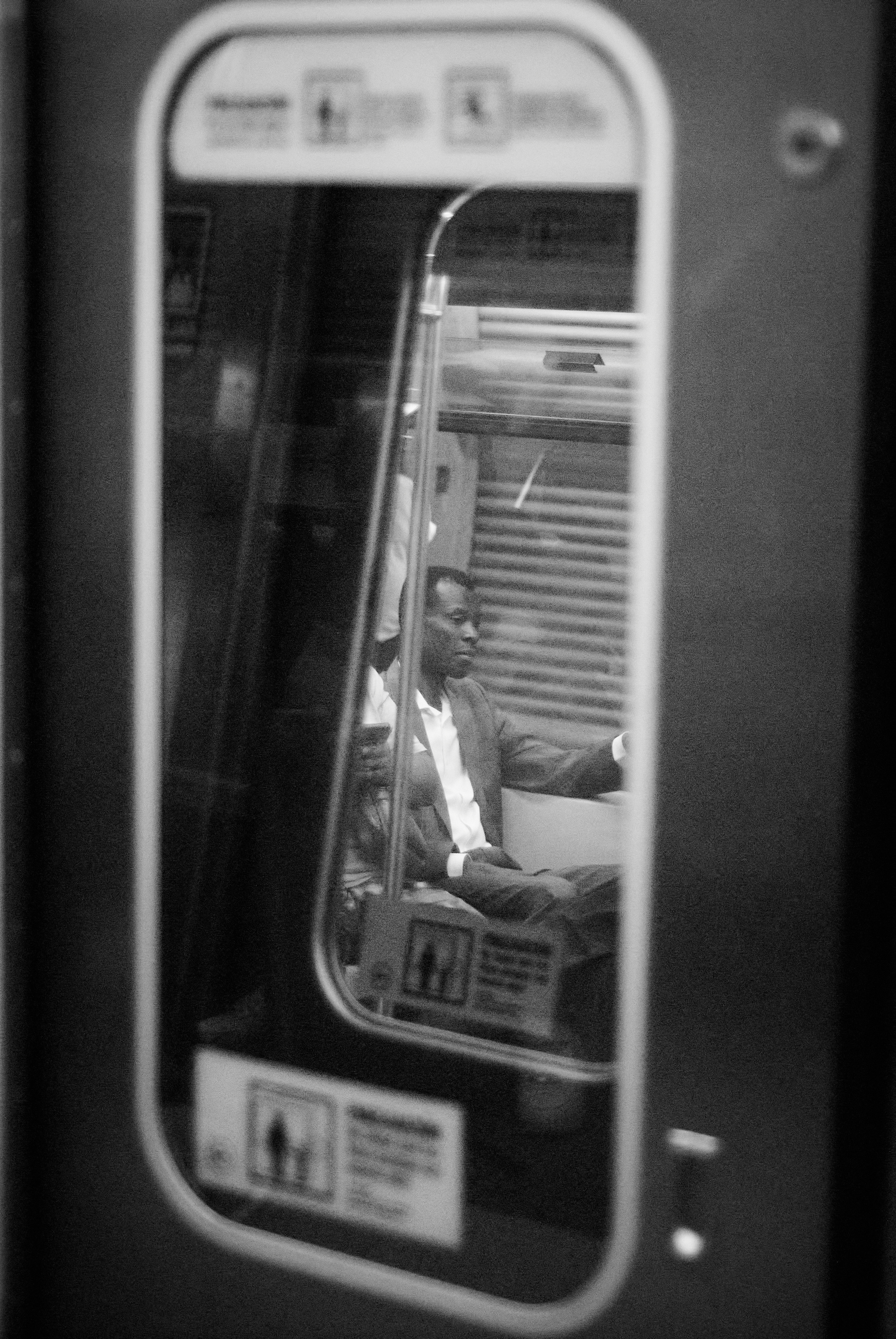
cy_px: 670
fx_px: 2792
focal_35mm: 75
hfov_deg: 18.2
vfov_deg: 27.0
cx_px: 448
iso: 1600
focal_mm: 50
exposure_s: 1/640
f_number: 1.8
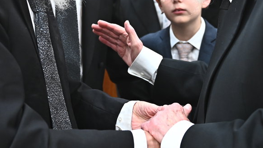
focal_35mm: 81
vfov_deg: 14.6
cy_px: -16
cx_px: 143
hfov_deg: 26.2
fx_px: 565
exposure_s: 1/200
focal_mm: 32
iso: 1600
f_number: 2.8
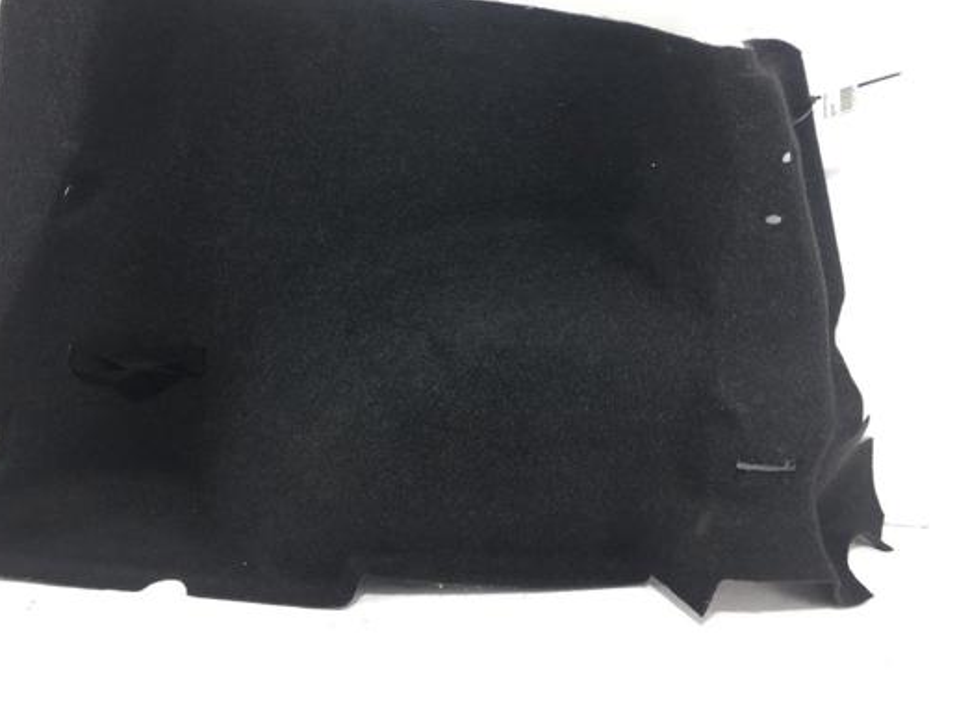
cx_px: 425
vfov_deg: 39.5
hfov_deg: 51.2
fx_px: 995
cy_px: 291
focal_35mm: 36
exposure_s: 1/100
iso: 32
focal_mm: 4.15
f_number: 2.2
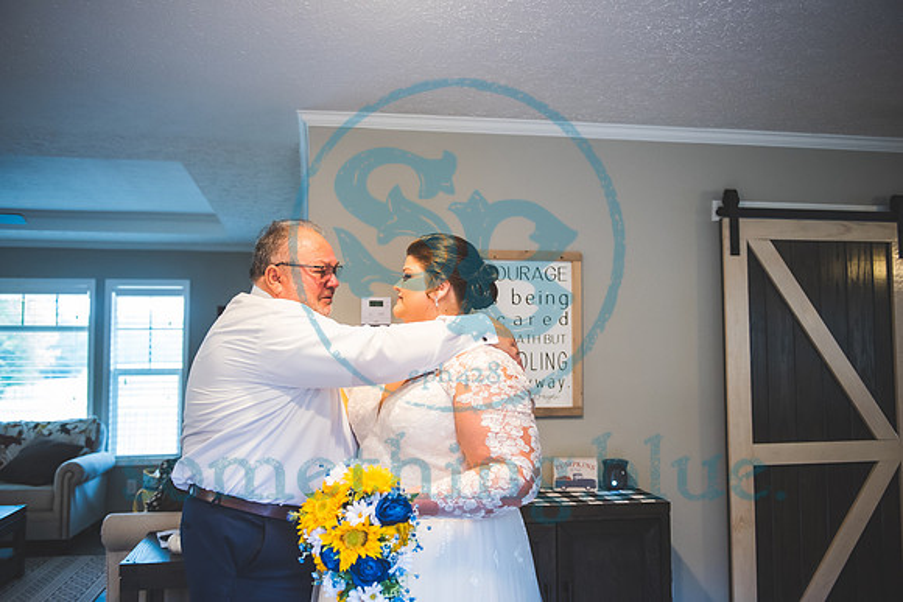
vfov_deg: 40.4
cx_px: 447
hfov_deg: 57.8
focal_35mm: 33
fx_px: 818
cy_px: 301
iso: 2500
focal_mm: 32
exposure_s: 1/125
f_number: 2.8
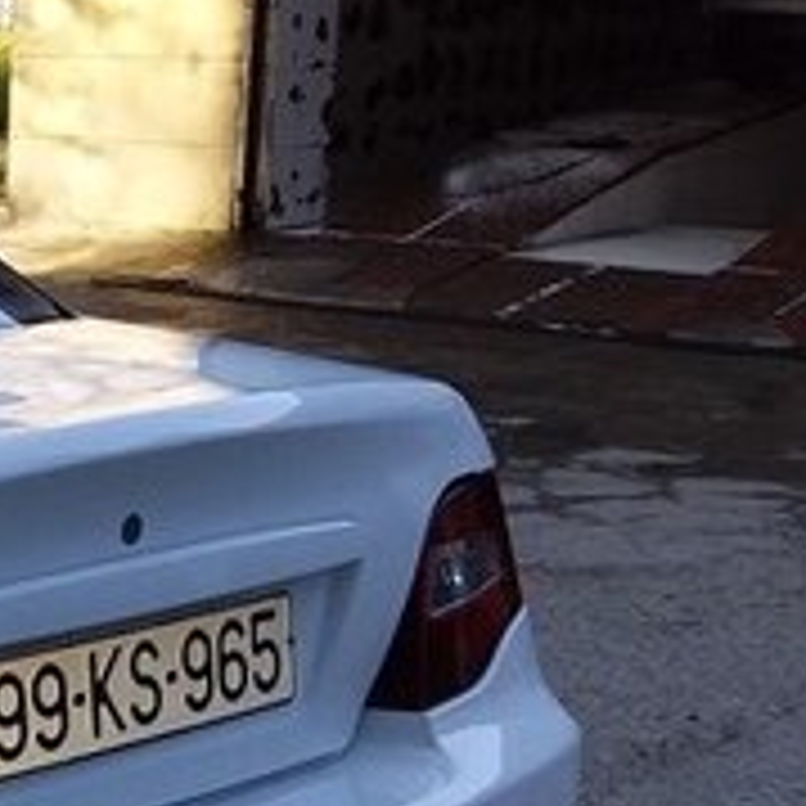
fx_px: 2661
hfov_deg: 15.1
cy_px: 552
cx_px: -621
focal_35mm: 101
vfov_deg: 17.2
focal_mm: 3.3
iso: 40
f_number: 2.2
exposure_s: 1/224
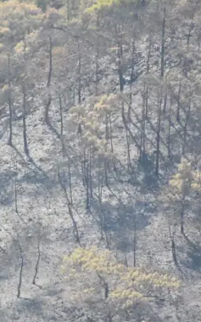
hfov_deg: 2.6
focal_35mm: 497
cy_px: 196
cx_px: -93
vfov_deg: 4.2
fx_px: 4354
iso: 800
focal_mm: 140
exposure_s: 1/640
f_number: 6.3
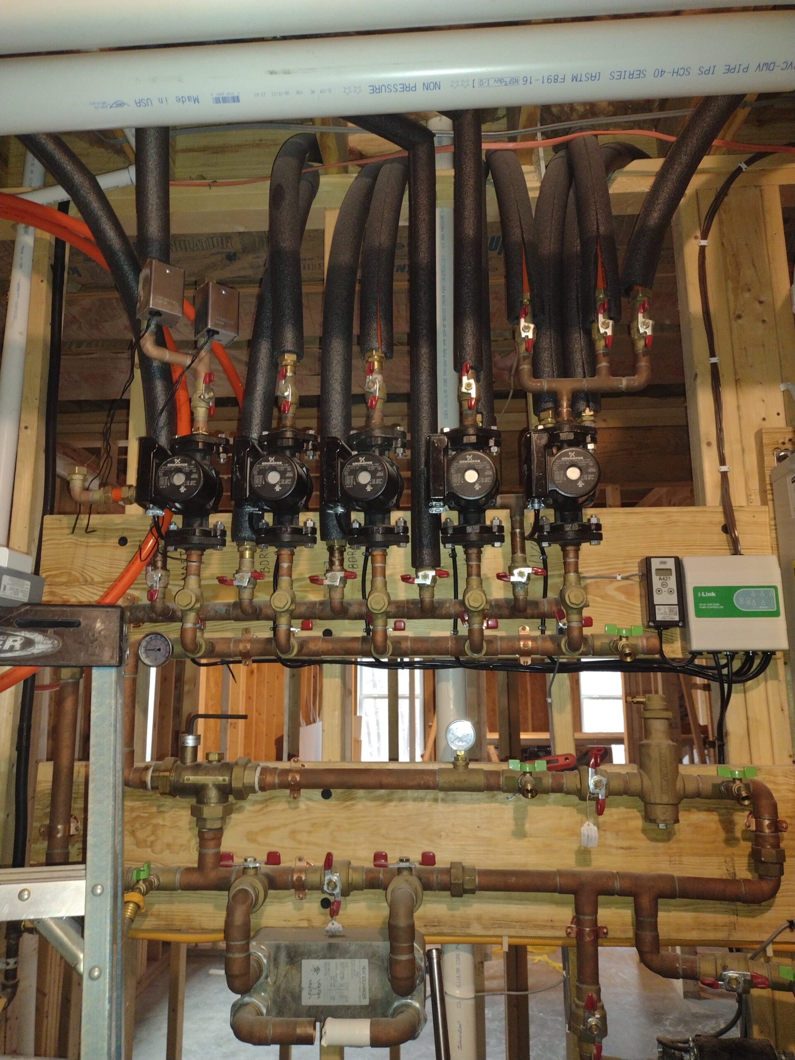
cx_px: 398
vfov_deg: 65.3
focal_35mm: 27
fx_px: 827
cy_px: 530
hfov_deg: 51.4
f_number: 1.7
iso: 331
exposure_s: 1/24
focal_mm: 4.71
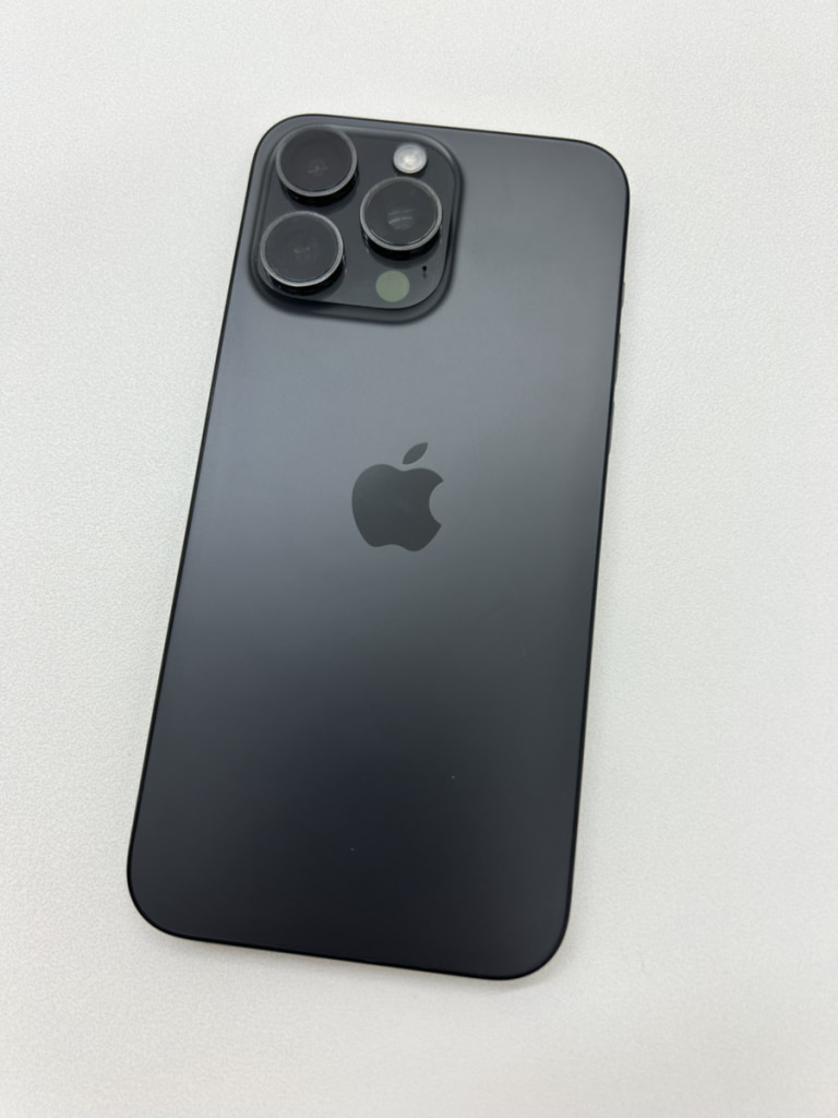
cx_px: 419
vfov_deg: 67.3
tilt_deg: -78.8
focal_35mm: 26
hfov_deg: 53.1
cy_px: 559
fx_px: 839
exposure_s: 1/100
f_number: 1.5
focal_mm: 5.7
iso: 64
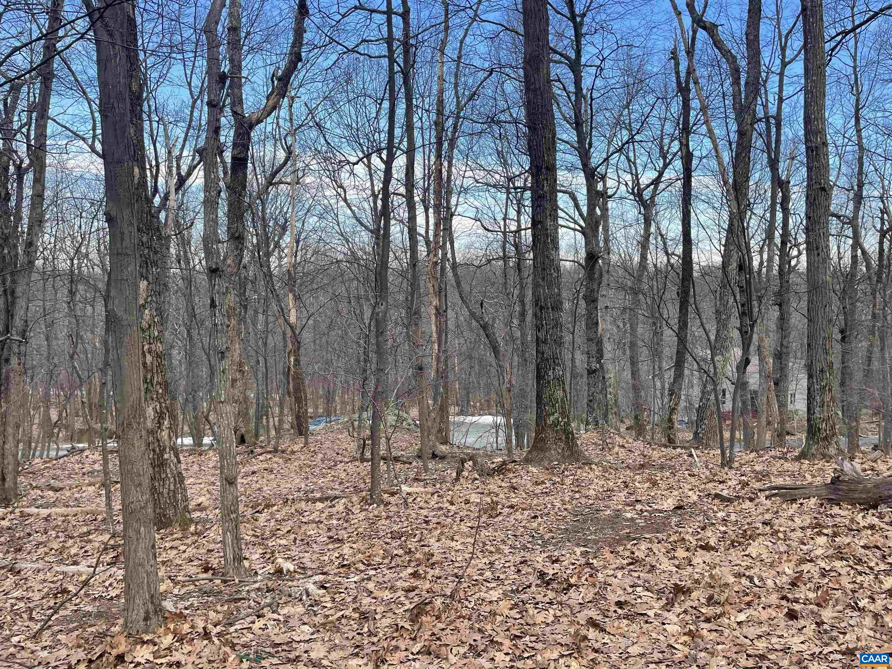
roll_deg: +0.6
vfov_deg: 53.1
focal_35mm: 26
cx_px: 446
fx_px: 670
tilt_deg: -3.6
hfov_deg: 67.3
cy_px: 334
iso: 32
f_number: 1.6
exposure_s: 1/545
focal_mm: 4.2
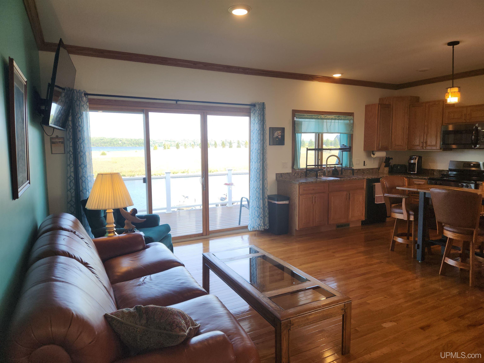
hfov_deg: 73.9
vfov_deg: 58.9
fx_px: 322
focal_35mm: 23
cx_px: 242
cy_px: 182
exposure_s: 1/120
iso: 25
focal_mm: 5.4
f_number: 1.8
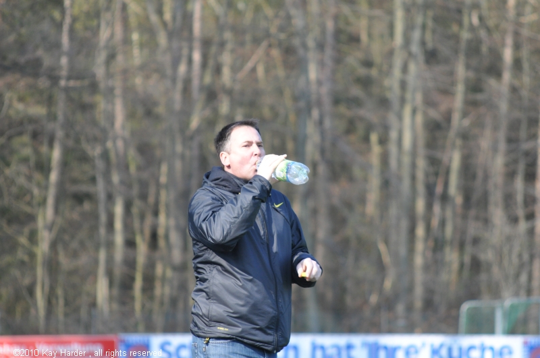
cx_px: 270
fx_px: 4269
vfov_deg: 4.8
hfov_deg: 7.2
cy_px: 179
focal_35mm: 285
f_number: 5.6
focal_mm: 190
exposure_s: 1/1000
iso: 800
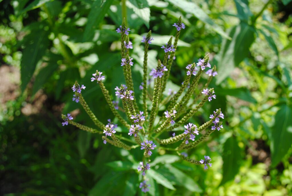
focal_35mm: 30
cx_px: 146
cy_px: 98
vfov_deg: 43.7
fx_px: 244
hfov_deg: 61.9
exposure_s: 1/125
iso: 100
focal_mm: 20
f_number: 5.6
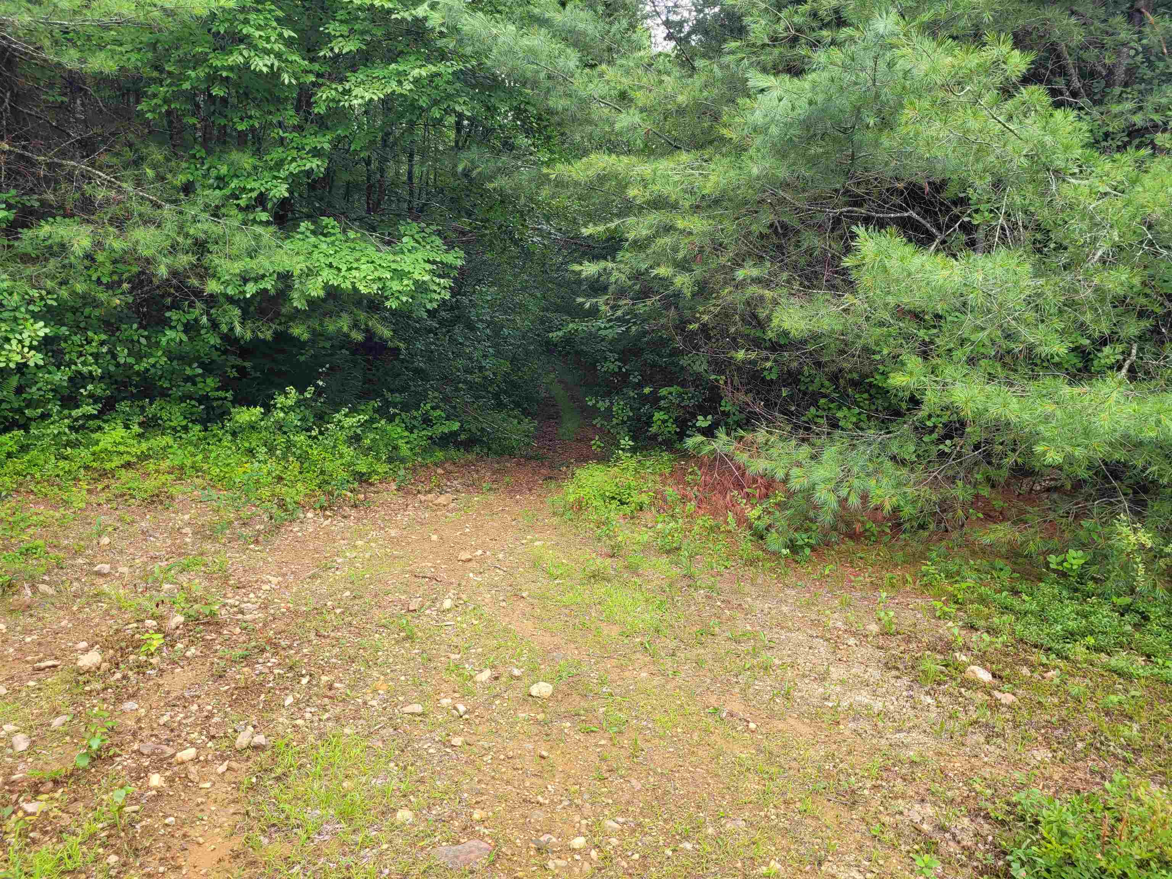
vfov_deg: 53.1
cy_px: 440
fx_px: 880
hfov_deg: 67.3
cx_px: 586
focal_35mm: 26
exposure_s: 1/120
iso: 40
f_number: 1.8
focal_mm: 5.4
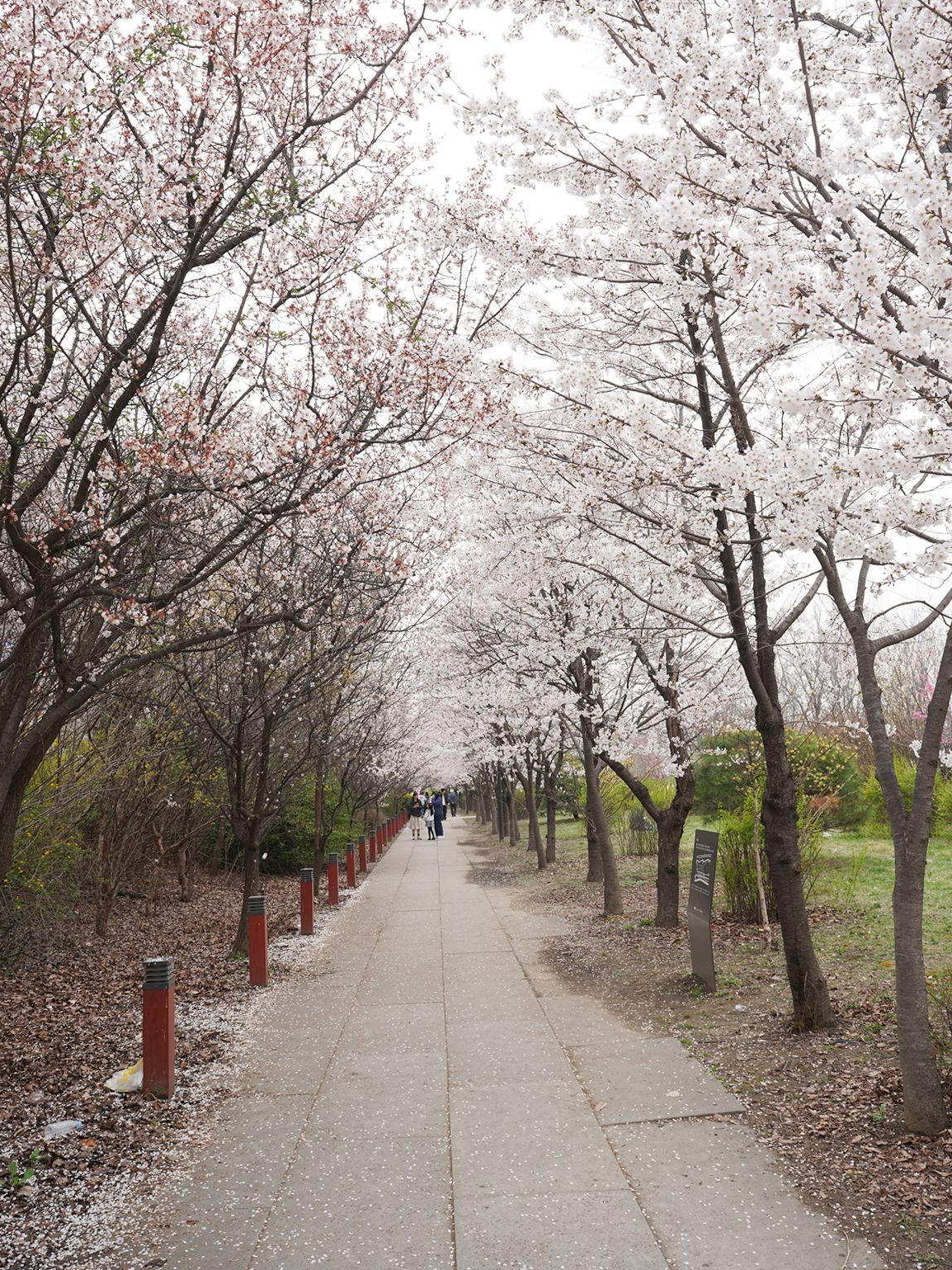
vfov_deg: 59.7
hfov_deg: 46.8
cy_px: 538
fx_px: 1100
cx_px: 460
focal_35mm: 30
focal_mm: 24
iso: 100
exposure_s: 1/100
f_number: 7.1
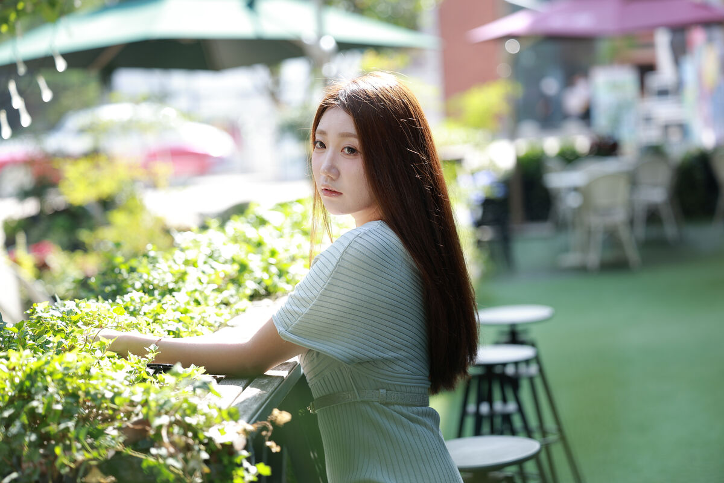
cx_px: 362
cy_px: 242
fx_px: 1910
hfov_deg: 21.5
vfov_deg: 14.4
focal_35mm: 95
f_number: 2.8
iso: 100
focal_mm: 95
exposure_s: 1/250
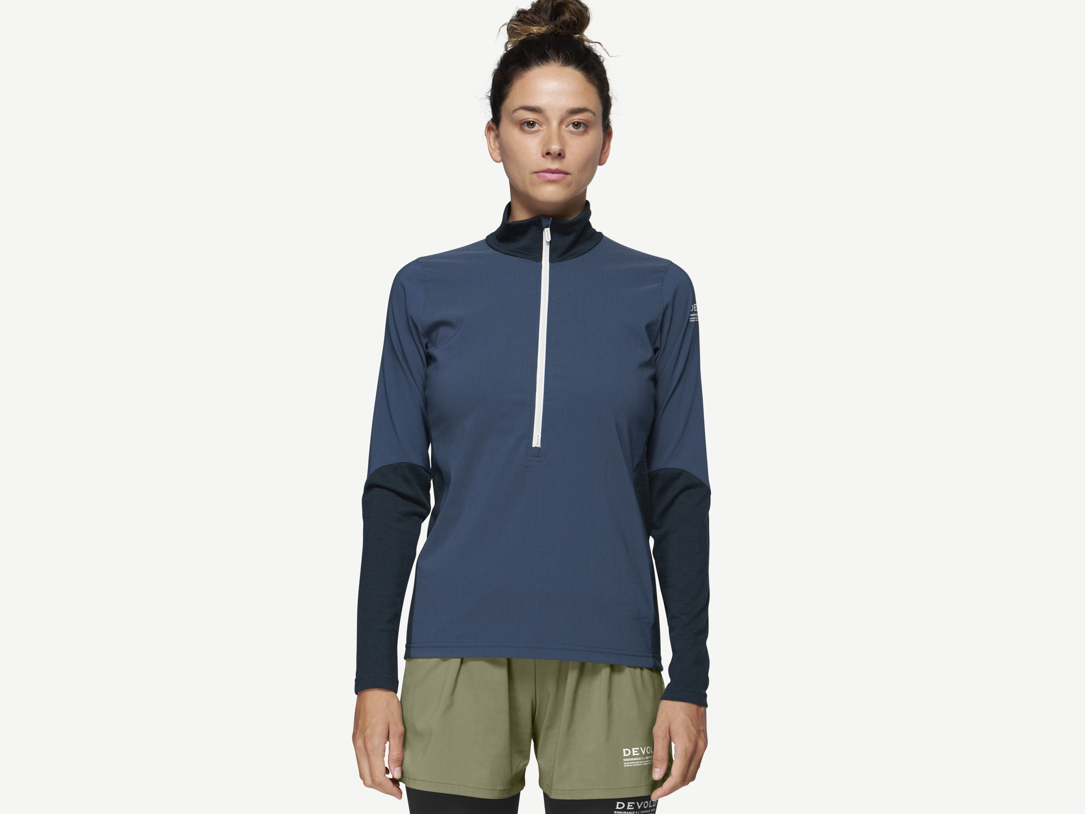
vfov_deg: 14.6
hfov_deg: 19.4
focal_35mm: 101
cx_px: 542
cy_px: 660
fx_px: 3166
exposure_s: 1/50
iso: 100
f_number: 6.3
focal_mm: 70
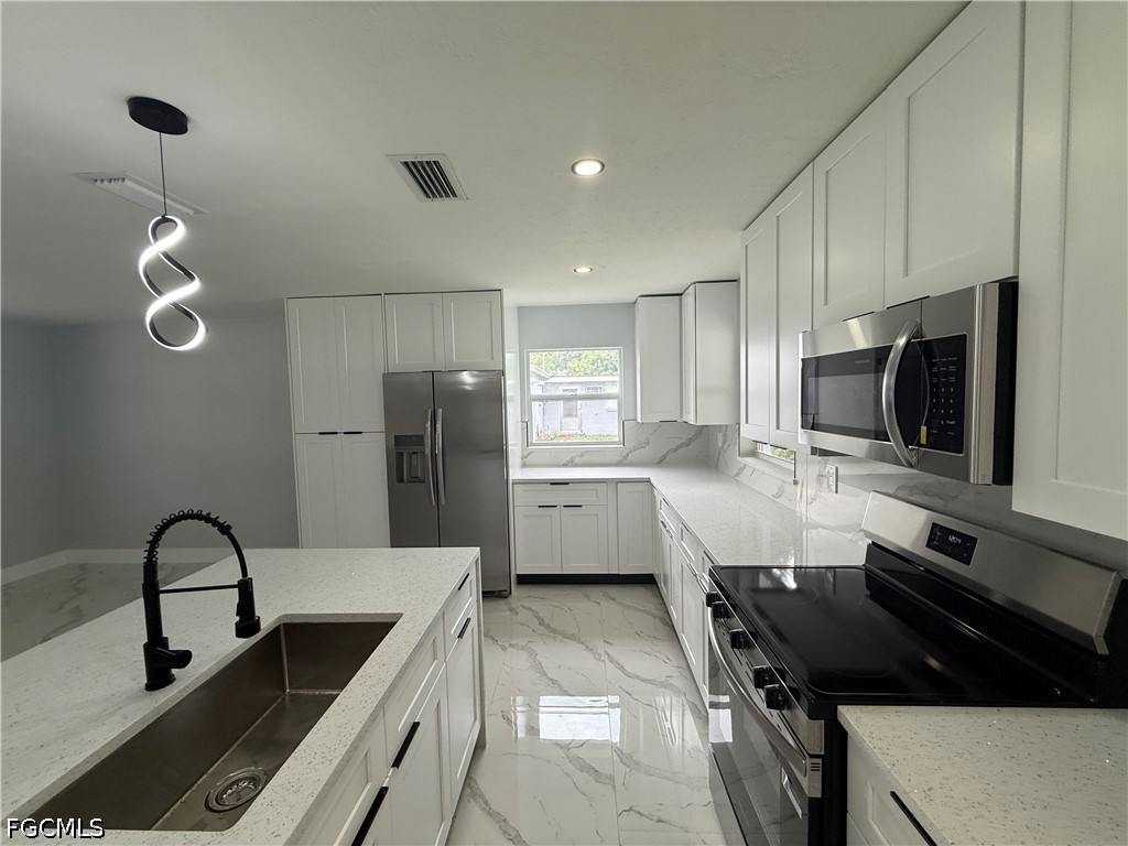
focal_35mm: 14
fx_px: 456
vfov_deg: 85.7
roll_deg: +1.6
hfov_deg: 102.1
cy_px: 423
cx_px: 564
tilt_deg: -1.8
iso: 64
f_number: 2.2
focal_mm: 2.22
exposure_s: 1/120
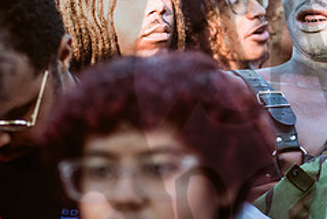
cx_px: 324
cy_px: 54
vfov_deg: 6.2
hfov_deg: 9.2
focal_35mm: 223
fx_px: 2028
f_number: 3.5
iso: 640
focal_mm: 92
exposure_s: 1/400
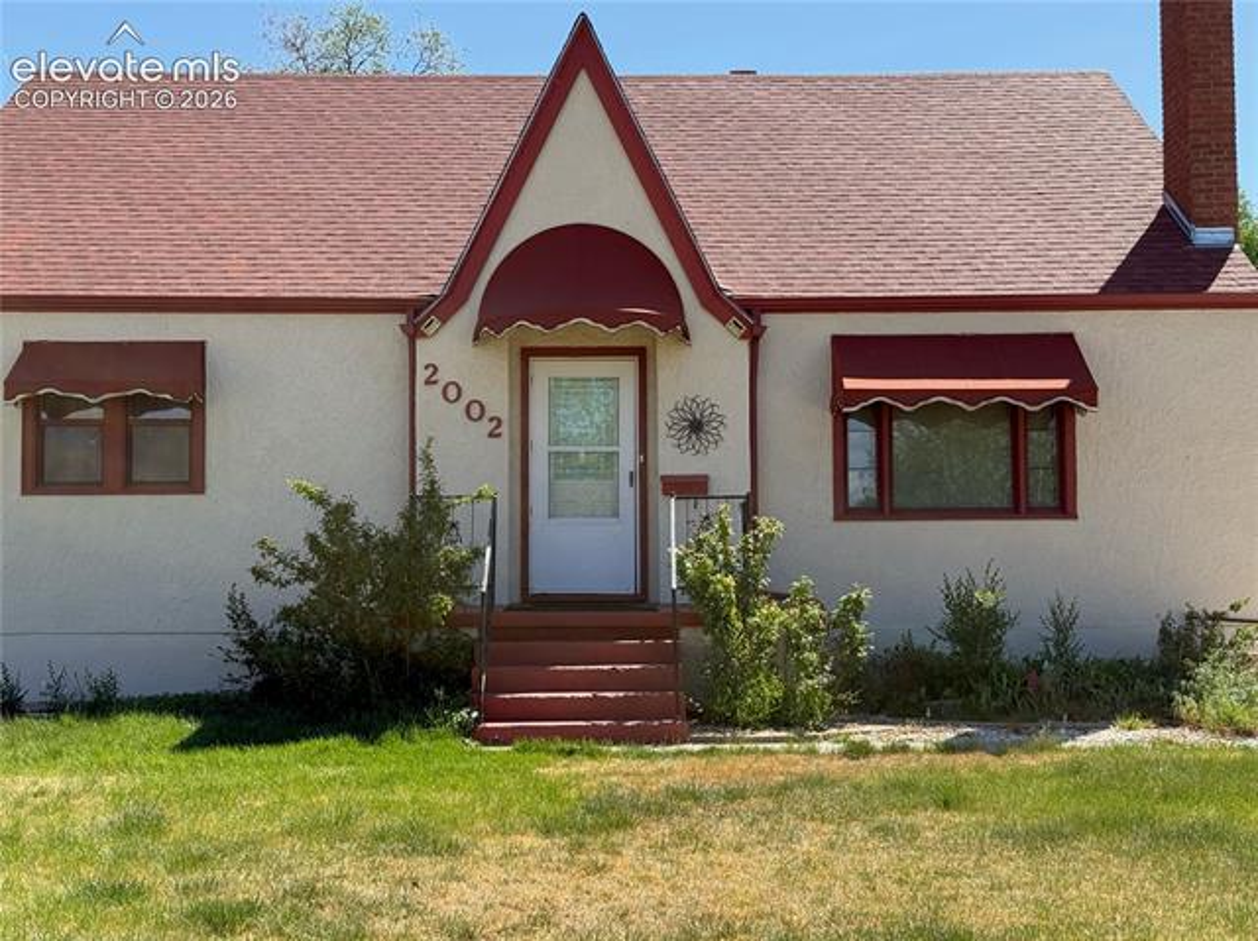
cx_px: 629
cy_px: 470
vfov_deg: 30.2
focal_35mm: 48
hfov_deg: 39.7
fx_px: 1743
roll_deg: -0.1
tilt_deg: +3.3
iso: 100
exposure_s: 1/2976
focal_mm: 6.76
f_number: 1.78
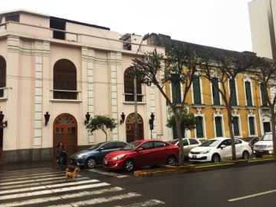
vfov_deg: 44.1
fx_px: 255
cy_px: 97
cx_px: 135
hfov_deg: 56.8
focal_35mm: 32
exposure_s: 1/143
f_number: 2.2
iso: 32
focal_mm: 4.15
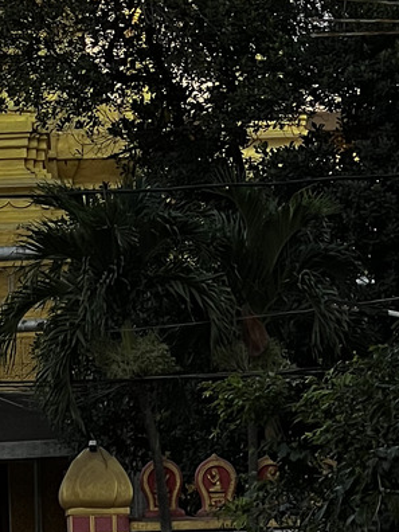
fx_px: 4780
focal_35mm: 311
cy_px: -184
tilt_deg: +9.9
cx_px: -48
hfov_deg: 4.8
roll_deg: +2.0
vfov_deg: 6.3
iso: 32
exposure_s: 1/657
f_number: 2.8
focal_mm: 9
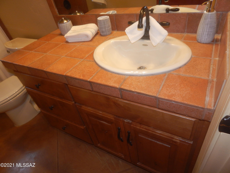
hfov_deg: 73.9
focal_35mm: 23
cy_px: 86
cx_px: 115
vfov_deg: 58.9
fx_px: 153
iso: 200
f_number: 3
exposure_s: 1/30
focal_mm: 4
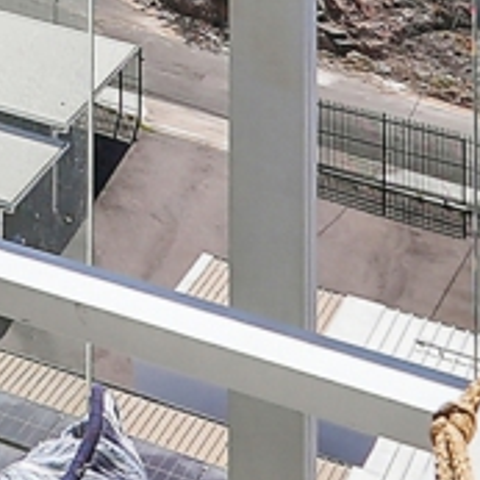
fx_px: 2102
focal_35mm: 134
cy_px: -735
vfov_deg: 10.8
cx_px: -1348
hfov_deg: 8.3
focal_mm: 17
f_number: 11
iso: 200
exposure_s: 1/250
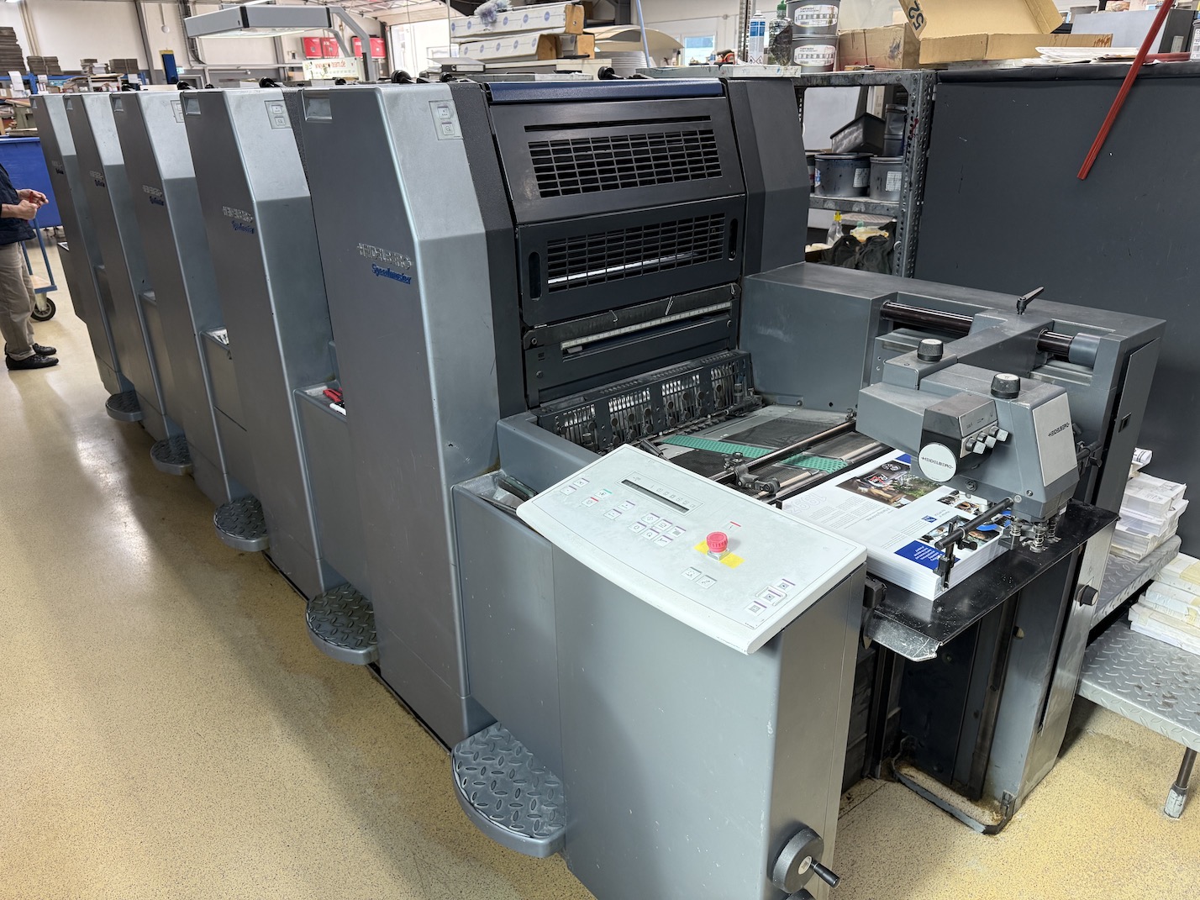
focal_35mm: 24
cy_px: 450
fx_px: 832
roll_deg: +1.1
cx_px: 600
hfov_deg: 71.6
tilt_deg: -22.5
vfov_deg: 56.8
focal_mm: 6.76
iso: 160
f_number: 1.78
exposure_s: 1/100
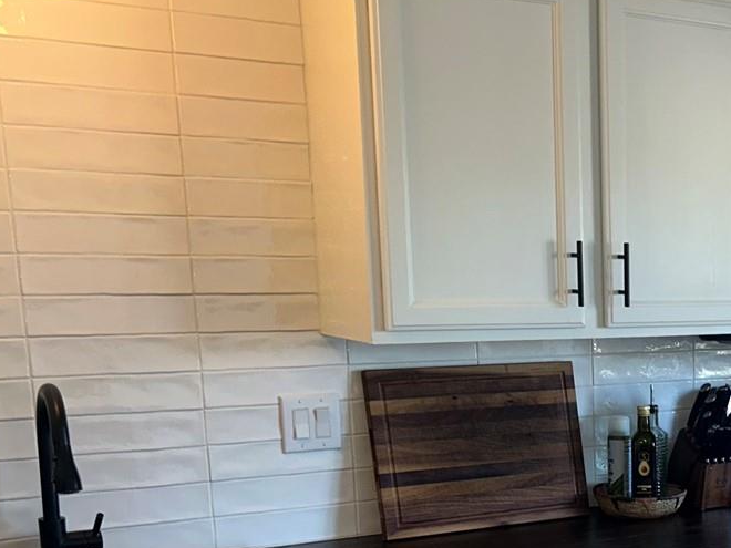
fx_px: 1330
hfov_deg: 28.0
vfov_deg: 22.4
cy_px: 544
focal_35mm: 63
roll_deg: -0.8
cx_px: 805
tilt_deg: -13.9
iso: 50
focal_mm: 5.7
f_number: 1.5
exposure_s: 1/34
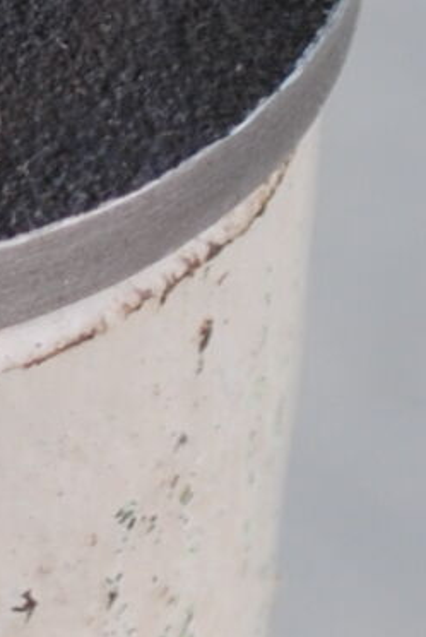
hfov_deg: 2.1
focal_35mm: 643
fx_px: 11379
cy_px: 902
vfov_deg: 3.2
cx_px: -429
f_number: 5.6
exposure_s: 1/50
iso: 200
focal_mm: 55
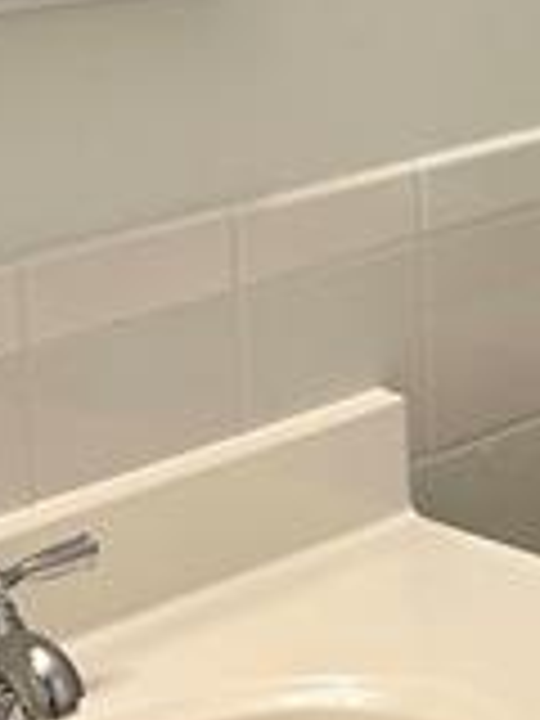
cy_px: -94
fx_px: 2600
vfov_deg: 15.3
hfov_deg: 11.3
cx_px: 832
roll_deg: +1.2
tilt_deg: -7.8
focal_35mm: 125
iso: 100
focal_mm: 4.2
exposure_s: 1/120
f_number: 1.6
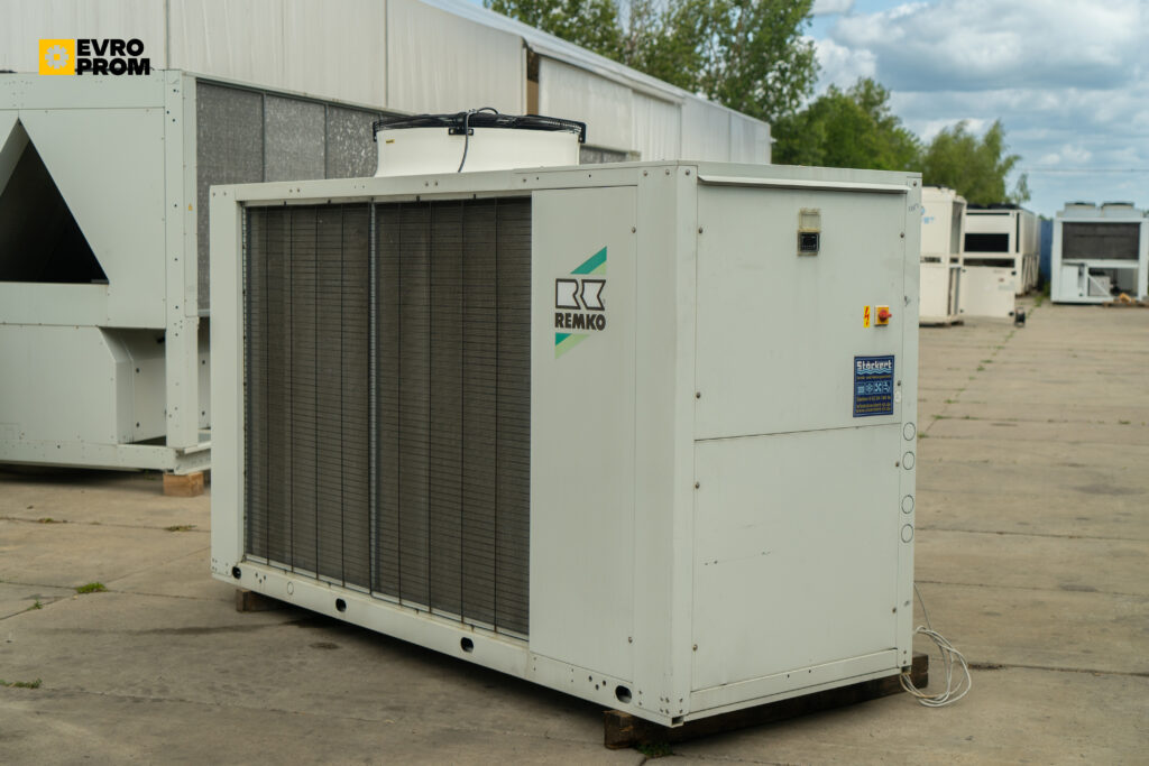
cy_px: 383
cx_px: 574
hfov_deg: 39.6
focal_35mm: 50
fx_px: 1596
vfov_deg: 27.0
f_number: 4
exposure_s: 1/320
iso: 125
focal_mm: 50
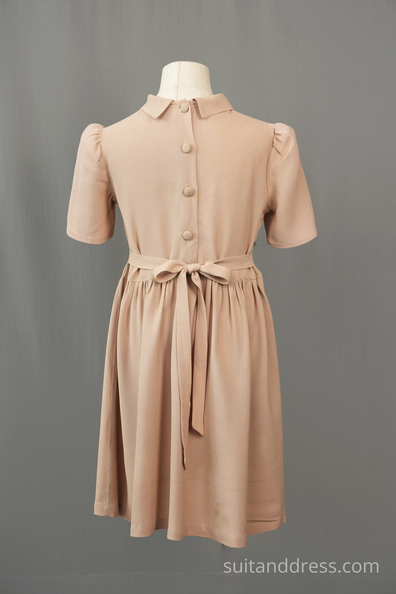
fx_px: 1188
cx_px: 198
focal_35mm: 72
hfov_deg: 18.9
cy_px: 297
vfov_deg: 28.1
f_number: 7.1
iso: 250
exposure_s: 1/40
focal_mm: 48
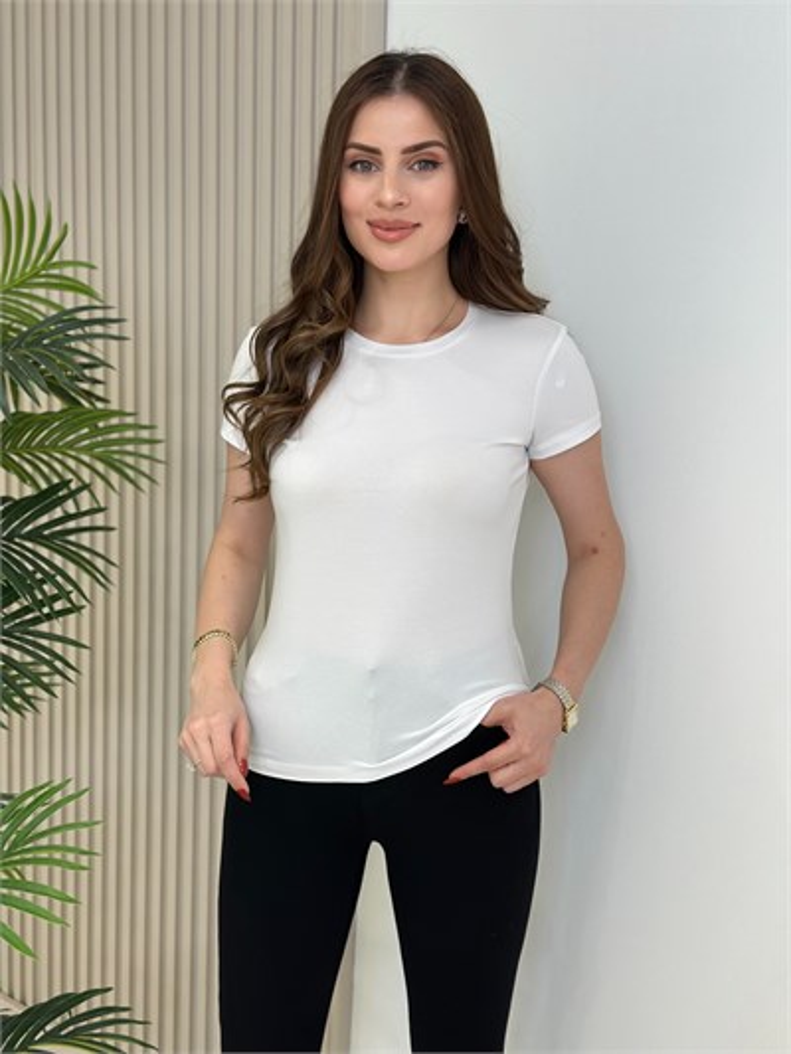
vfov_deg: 39.6
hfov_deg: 30.3
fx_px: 1462
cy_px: 527
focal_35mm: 48
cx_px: 396
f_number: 1.78
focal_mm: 6.86
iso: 80
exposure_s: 1/222
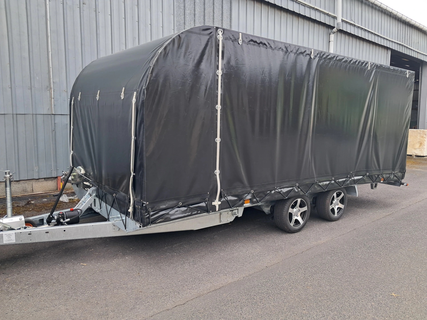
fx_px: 333
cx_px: 214
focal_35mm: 27
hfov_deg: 65.3
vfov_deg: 51.4
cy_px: 160
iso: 50
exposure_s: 1/100
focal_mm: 4
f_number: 1.8
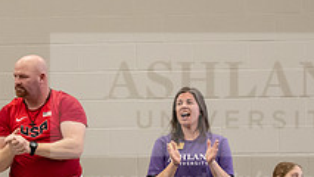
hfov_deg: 9.4
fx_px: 1899
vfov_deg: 5.3
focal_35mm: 228
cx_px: 6
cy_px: 212
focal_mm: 80
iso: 3200
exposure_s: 1/250
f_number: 3.2
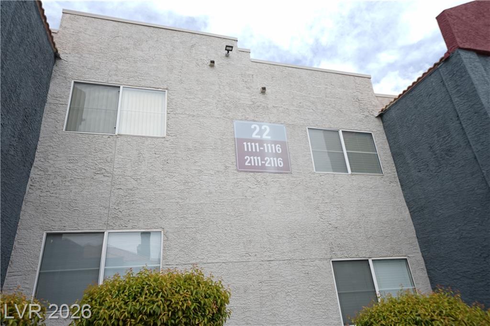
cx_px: 245
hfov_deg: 73.8
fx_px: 327
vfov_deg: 53.1
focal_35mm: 24
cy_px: 163
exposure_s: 1/125
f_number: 6.3
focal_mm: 24
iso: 50
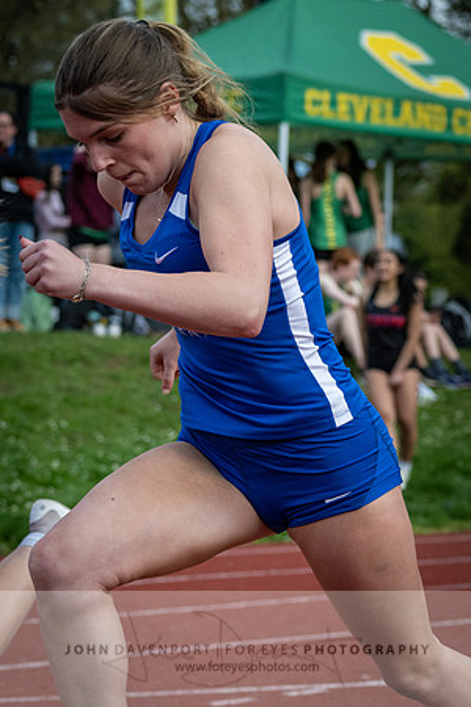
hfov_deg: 9.9
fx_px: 2703
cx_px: 316
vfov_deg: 14.9
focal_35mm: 138
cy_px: 301
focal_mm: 80
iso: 1000
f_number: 5.6
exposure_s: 1/2000
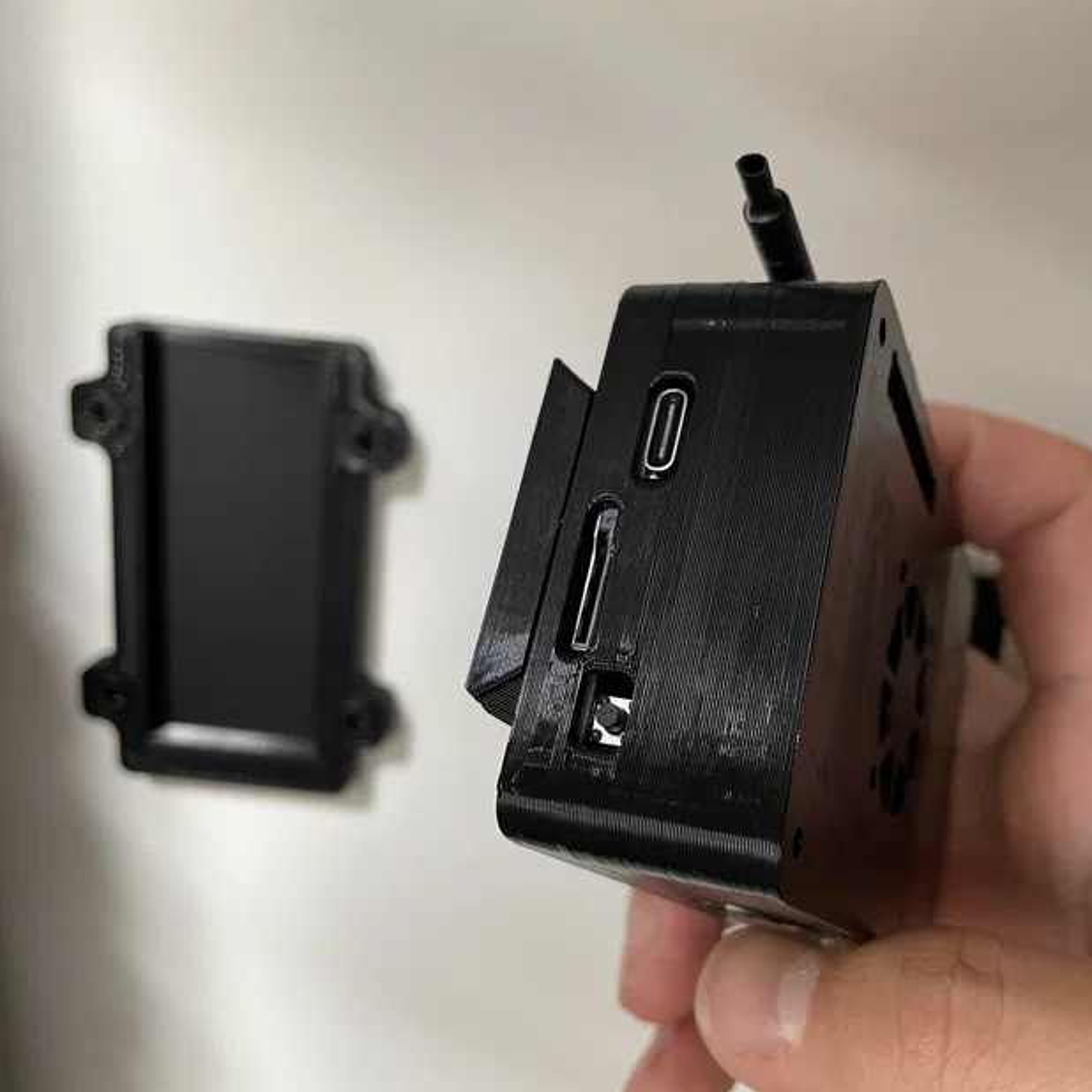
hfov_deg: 52.4
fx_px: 1106
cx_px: 623
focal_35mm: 31
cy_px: 545
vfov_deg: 52.5
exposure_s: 1/60
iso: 200
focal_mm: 4.2
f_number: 1.6
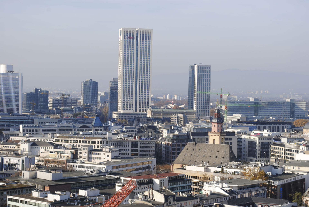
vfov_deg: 16.6
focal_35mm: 82
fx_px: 709
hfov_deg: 24.6
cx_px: 154
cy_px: 104
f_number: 8
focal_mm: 55
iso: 100
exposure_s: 1/250
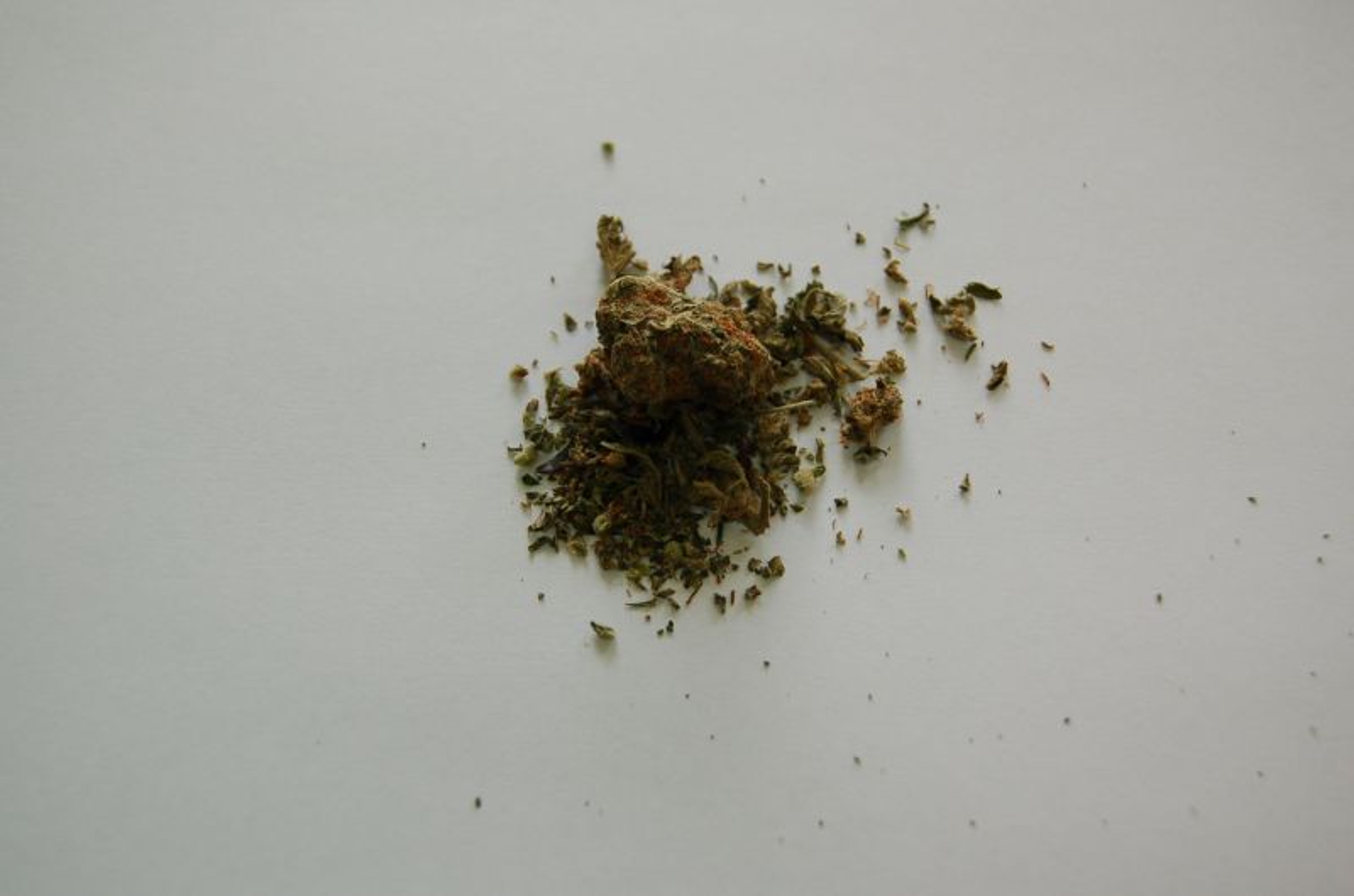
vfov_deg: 26.4
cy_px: 448
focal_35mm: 51
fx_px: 1914
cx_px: 677
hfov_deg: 39.0
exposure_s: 1/100
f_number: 5
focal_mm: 34
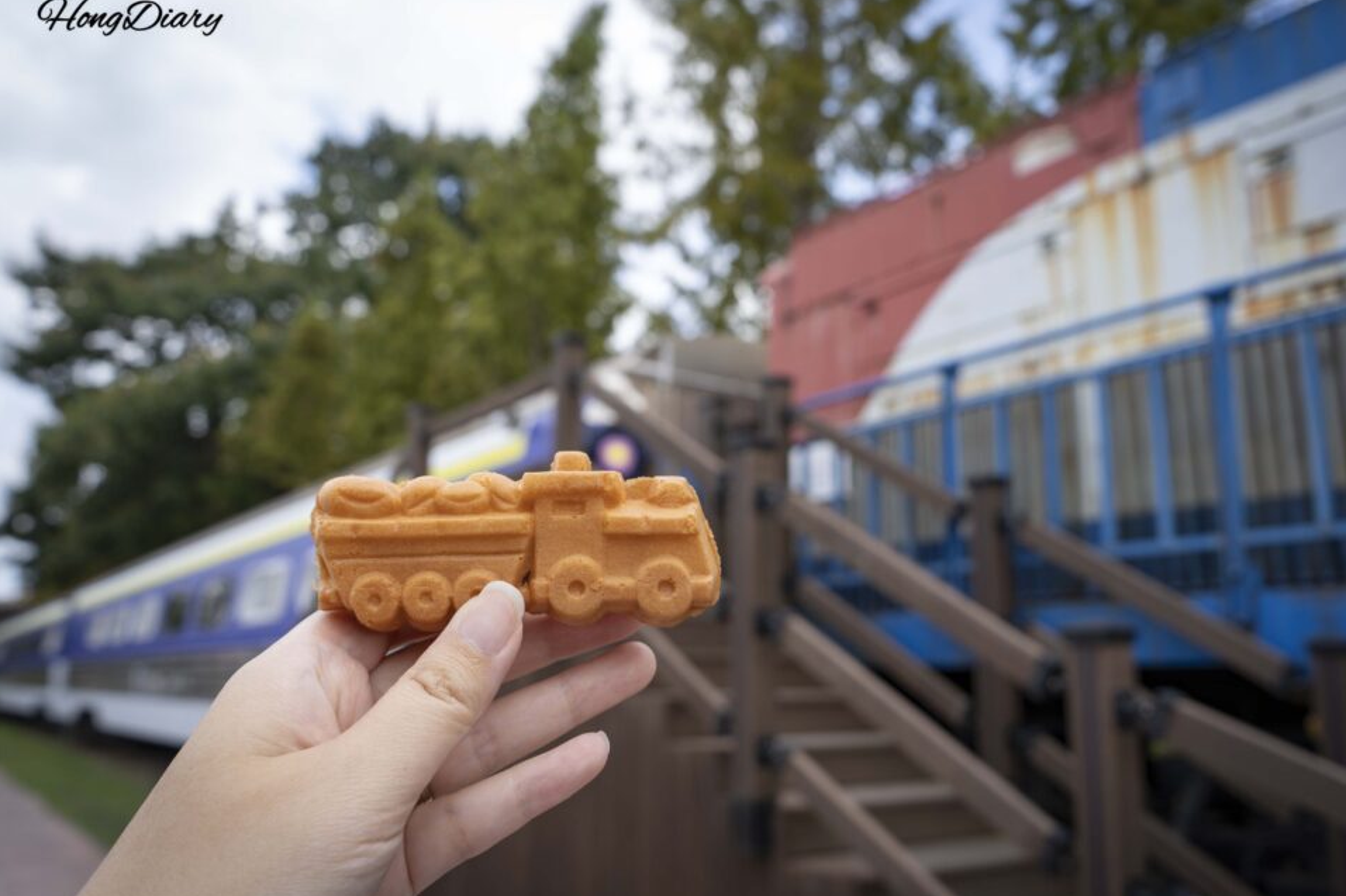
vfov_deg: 43.6
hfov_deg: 61.9
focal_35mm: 30
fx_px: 1121
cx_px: 717
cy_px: 449
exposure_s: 1/160
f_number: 6.3
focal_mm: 28
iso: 100
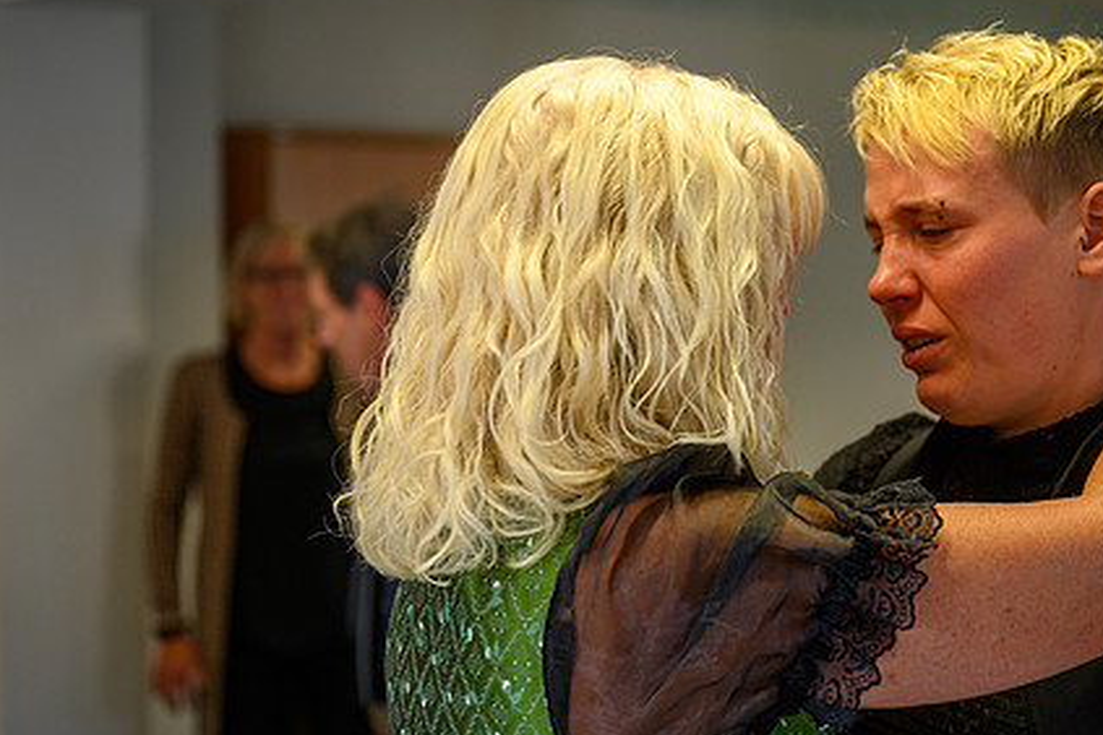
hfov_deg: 27.3
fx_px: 2267
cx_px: 665
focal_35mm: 74
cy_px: 341
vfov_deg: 18.4
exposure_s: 1/400
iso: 500
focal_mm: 54
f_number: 2.8
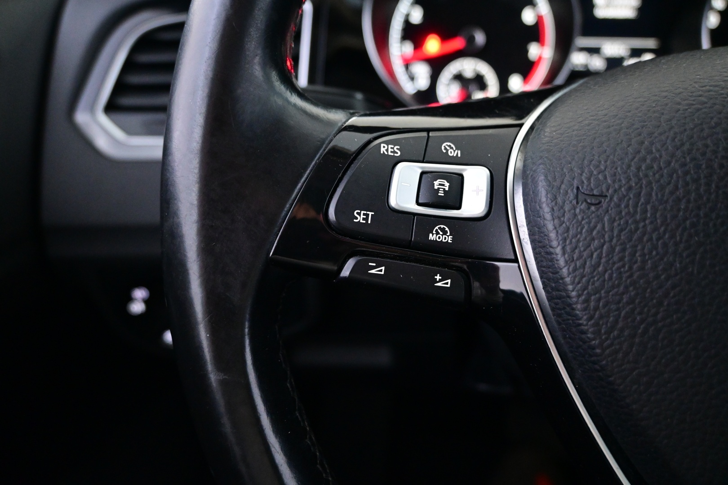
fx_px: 591
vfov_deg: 44.6
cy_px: 242
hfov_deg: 63.2
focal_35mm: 29
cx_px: 364
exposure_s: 1/30
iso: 4000
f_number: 3.8
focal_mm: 19.5
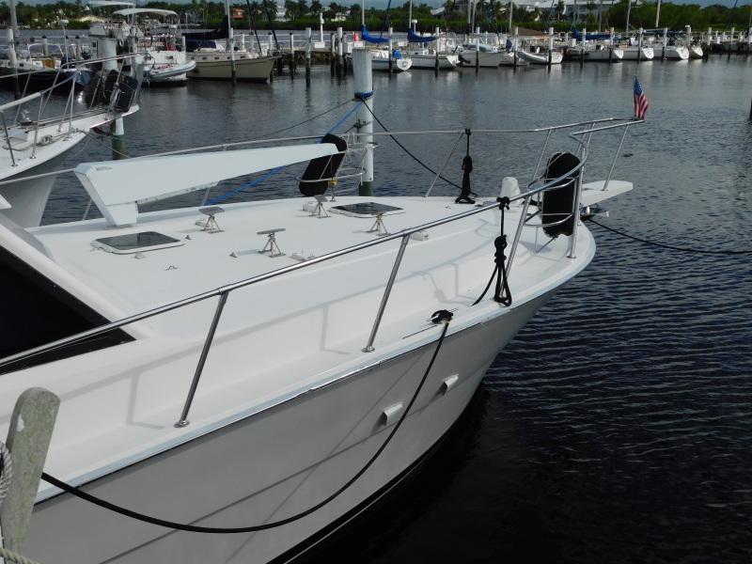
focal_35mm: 40
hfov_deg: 46.8
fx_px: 869
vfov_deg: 36.0
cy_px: 282
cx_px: 376
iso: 125
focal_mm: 7.1
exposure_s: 1/800
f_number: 7.2
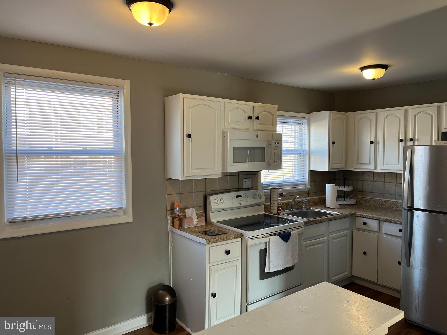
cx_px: 224
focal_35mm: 26
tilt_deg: -2.6
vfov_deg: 53.1
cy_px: 168
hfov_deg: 67.3
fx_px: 336
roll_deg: +0.9
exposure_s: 1/120
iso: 80
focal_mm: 5.1
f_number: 1.6
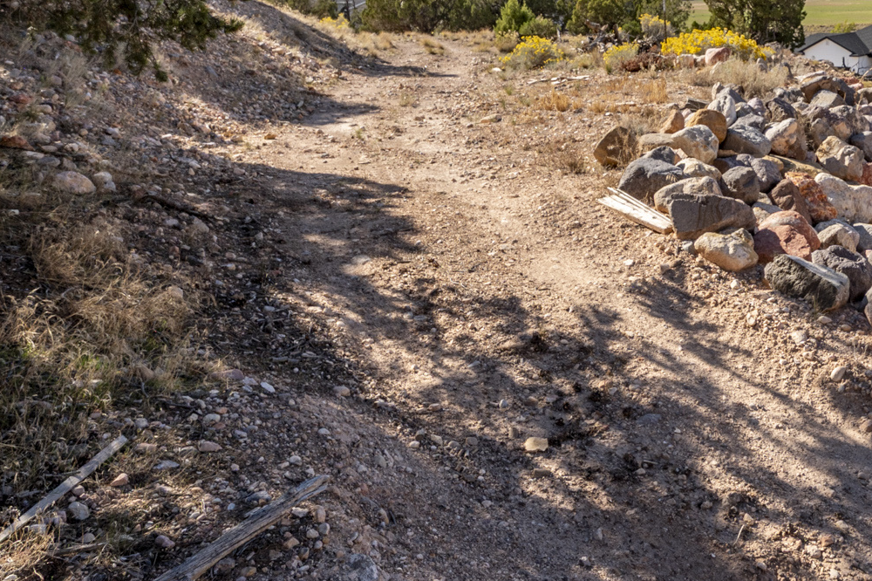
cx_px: 737
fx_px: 920
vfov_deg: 32.7
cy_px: 28
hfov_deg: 47.0
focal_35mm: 38
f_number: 10
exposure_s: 1/640
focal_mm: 19
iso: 320
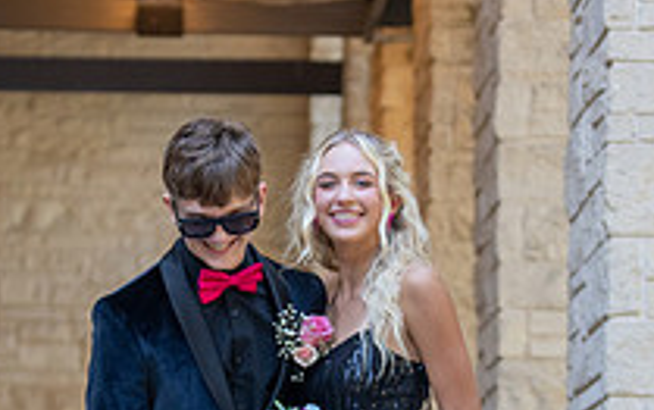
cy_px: 402
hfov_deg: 9.8
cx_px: 338
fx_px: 3817
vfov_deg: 6.1
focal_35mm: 214
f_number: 2.8
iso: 1000
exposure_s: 1/320
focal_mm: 70
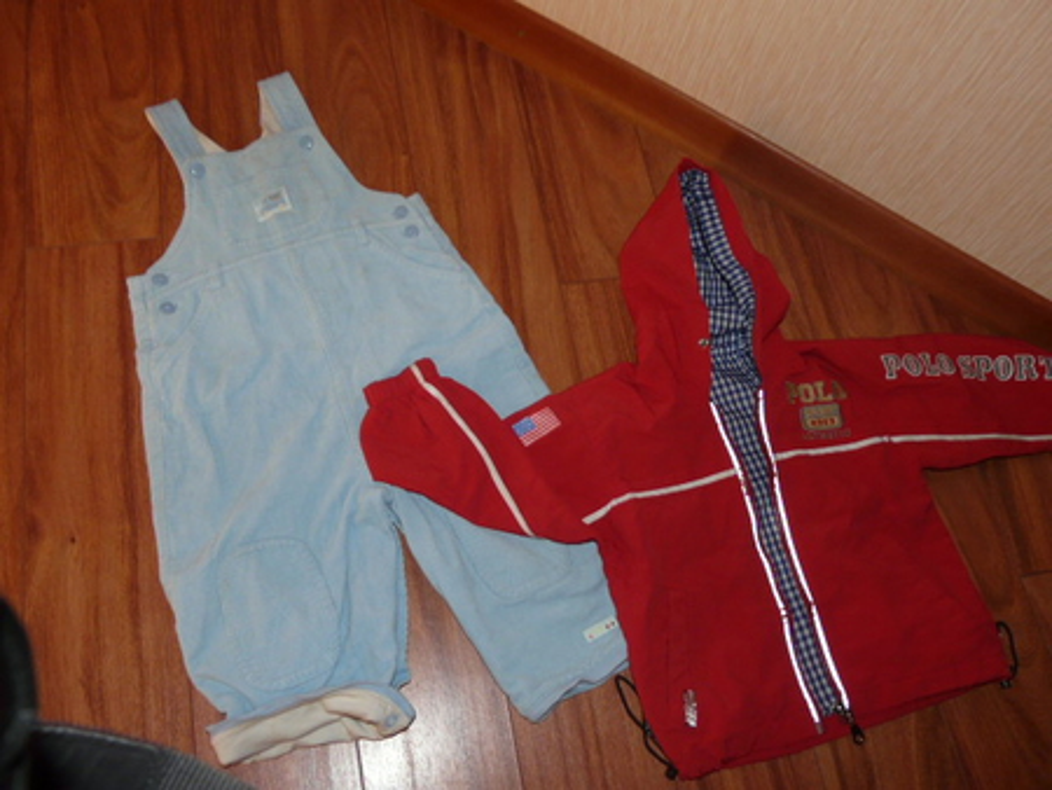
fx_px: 912
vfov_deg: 46.8
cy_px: 395
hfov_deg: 59.9
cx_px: 526
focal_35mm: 30
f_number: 2.8
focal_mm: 4.6
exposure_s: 1/30
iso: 100
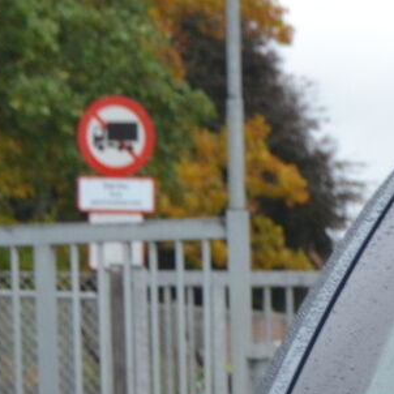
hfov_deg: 6.4
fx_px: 3335
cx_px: 941
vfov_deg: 6.6
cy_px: 720
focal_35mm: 259
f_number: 4.5
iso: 400
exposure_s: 1/100
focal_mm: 32
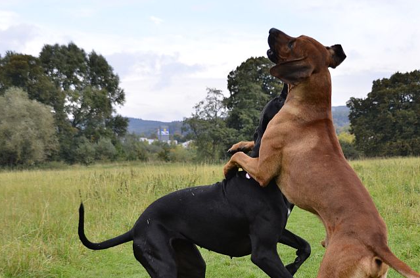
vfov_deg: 18.6
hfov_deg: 27.7
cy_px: 189
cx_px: 283
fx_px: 847
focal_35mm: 73
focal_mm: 31
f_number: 4.2
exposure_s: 1/320
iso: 100
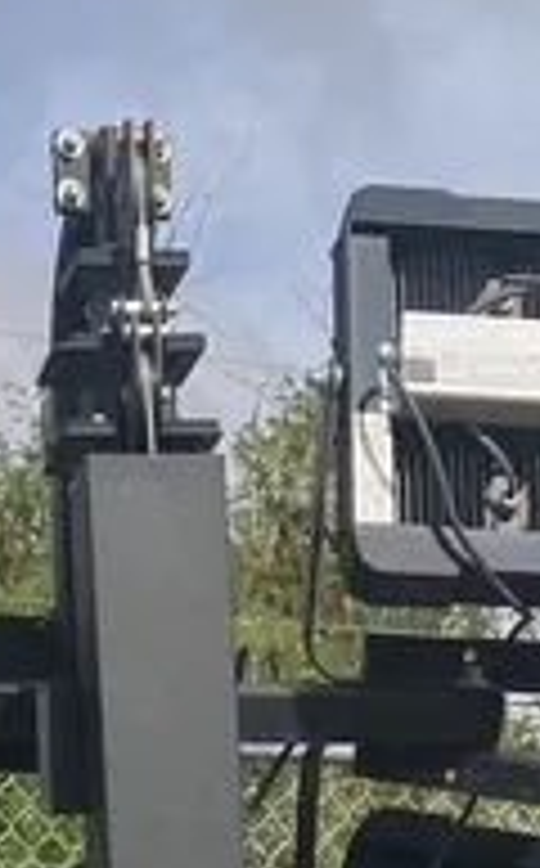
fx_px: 2671
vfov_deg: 15.9
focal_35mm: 113
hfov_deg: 11.5
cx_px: 94
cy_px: 1518
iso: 20
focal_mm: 3.99
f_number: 1.8
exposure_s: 1/2433
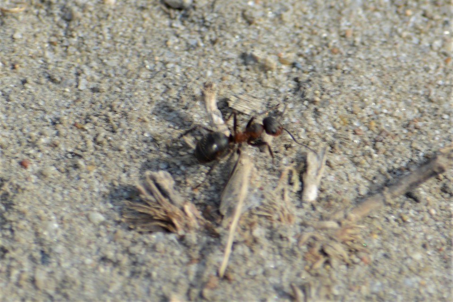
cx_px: 226
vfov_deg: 3.1
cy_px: 151
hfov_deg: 4.6
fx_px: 5662
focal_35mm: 450
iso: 100
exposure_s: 1/200
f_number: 8
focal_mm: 300
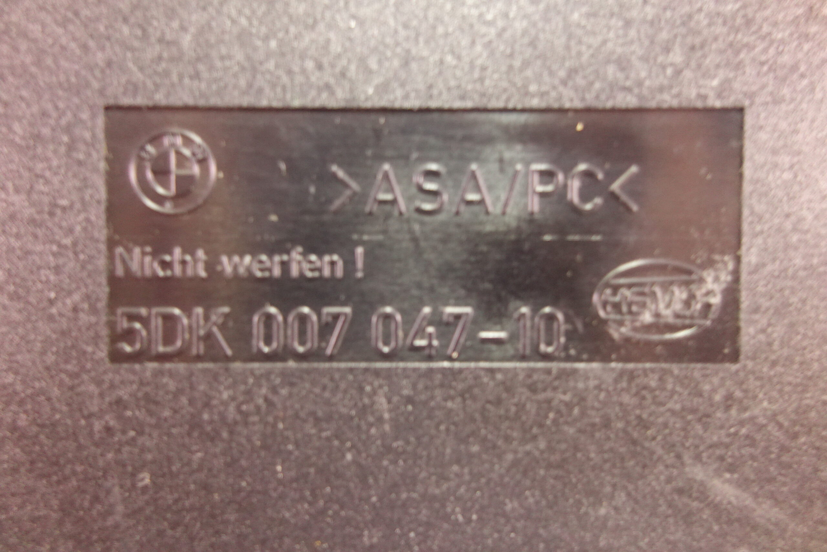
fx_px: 643
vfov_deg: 46.4
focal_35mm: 28
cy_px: 276
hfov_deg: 65.5
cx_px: 414
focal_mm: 10.4
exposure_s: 1/30
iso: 1600
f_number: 1.8
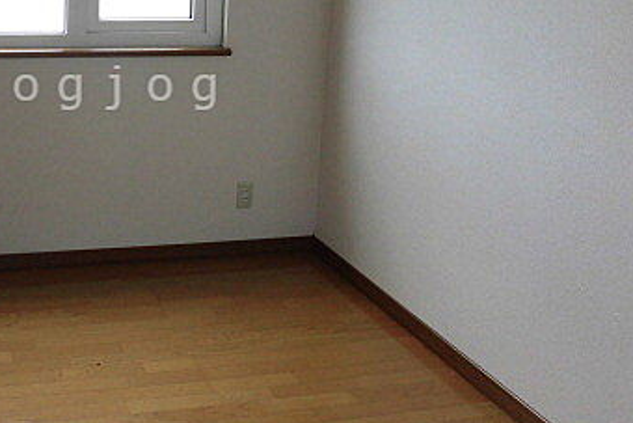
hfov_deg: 39.7
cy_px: 88
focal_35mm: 47
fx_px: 827
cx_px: 99
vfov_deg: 28.1
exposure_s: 1/60
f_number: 3.1
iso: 100
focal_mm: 4.3
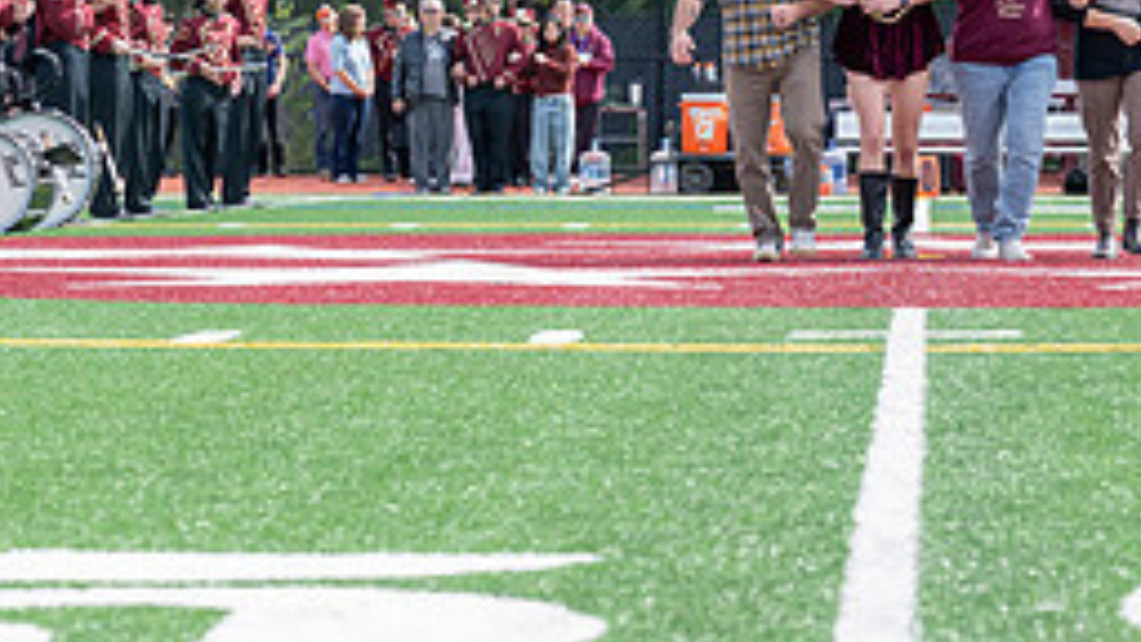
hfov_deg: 10.5
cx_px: 1046
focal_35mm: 205
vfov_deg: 5.9
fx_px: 6202
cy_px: 54
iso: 500
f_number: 5.6
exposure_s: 1/1000
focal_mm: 78
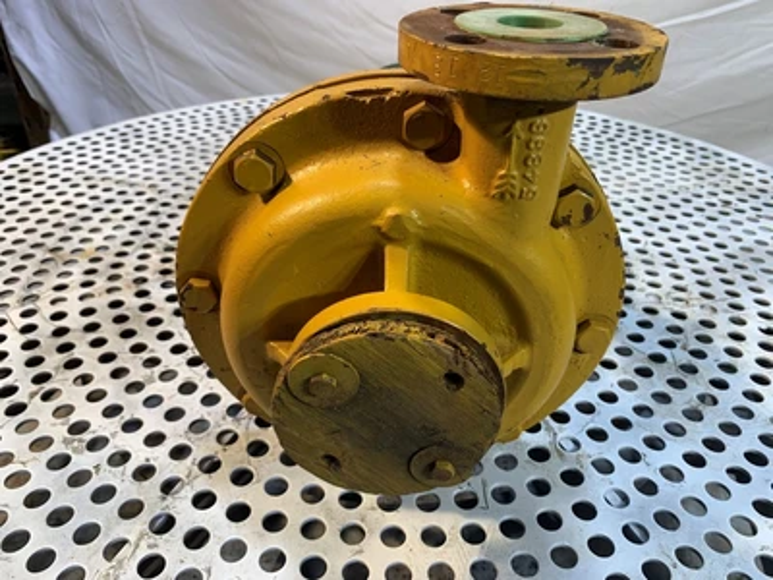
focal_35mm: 26
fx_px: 581
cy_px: 290
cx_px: 386
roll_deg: -1.9
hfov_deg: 67.3
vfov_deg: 53.1
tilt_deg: -31.9
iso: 32
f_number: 1.8
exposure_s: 1/120
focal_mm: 4.25
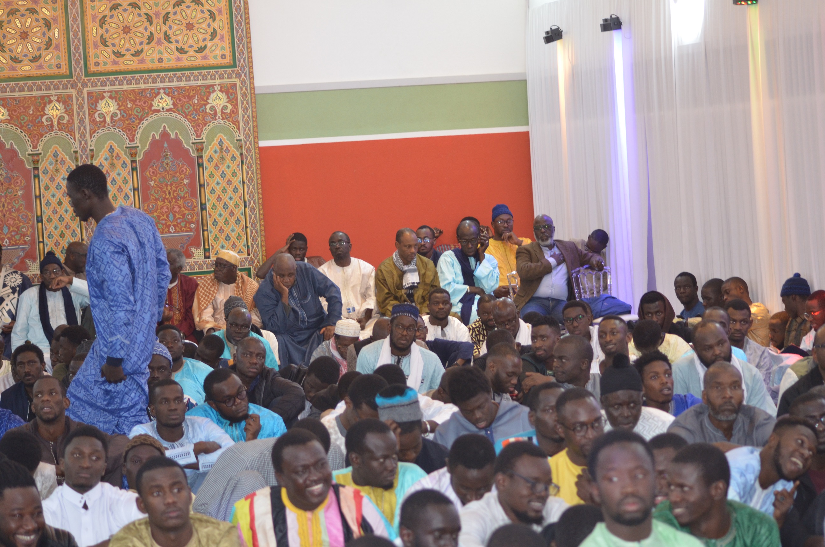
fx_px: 2401
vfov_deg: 13.0
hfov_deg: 19.5
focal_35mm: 105
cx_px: 412
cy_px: 274
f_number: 4
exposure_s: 1/60
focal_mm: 70
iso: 800
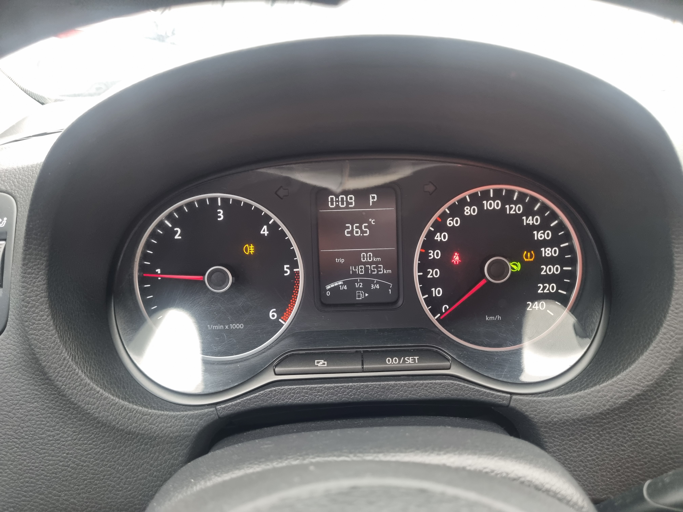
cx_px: 342
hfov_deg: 67.3
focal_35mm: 26
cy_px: 256
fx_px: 513
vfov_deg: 53.1
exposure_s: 1/120
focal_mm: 5.4
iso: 320
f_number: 1.8
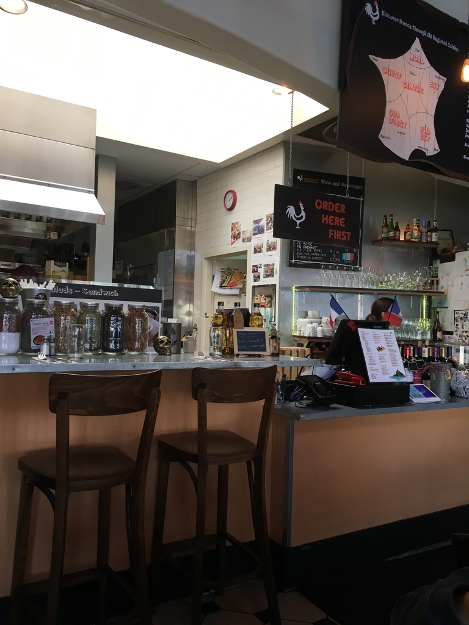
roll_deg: -1.7
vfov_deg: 61.7
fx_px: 524
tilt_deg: +0.7
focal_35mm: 29
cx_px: 234
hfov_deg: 48.2
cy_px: 312
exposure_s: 1/30
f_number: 2.2
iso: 25
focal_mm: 4.15
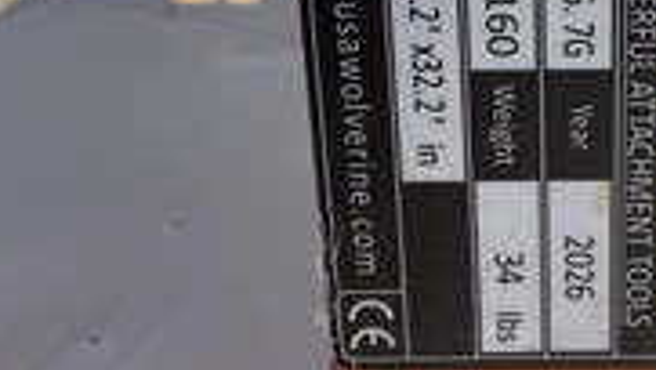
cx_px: 569
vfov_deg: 17.1
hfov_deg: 29.1
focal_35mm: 70
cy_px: 83
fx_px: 1218
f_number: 1.8
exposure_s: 1/962
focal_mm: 3
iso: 25
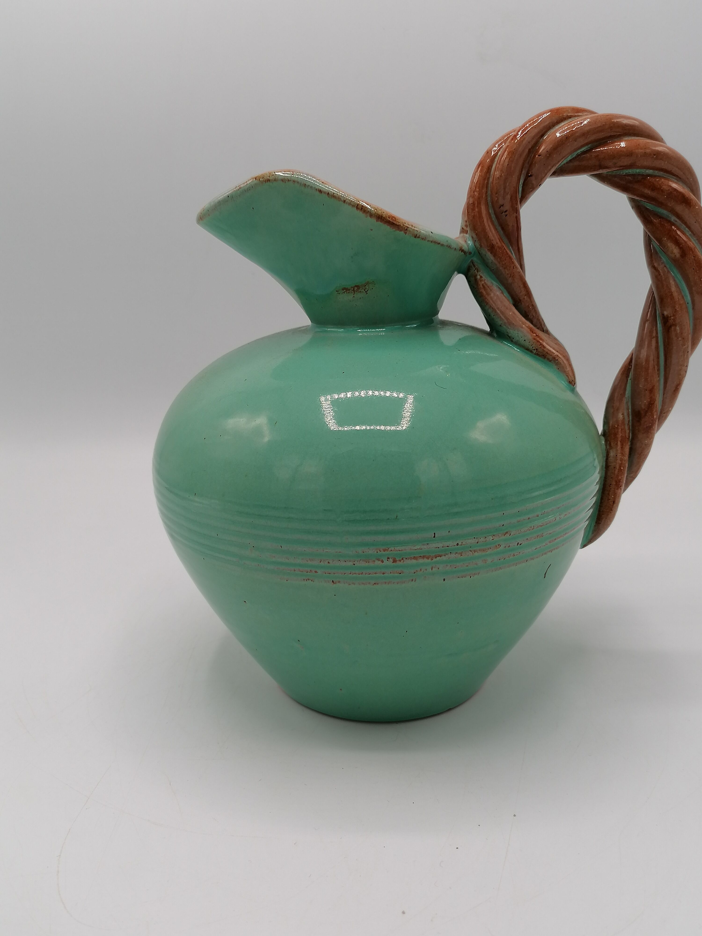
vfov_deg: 55.4
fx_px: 892
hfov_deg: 42.9
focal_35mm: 33
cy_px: 468
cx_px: 351
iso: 50
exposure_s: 1/375
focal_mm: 4.75
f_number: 1.8
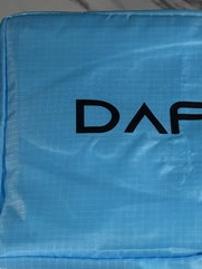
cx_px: 185
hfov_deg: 12.8
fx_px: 894
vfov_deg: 16.9
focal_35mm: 115
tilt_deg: -54.6
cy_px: 239
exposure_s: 1/222
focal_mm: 5.96
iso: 50
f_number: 1.6
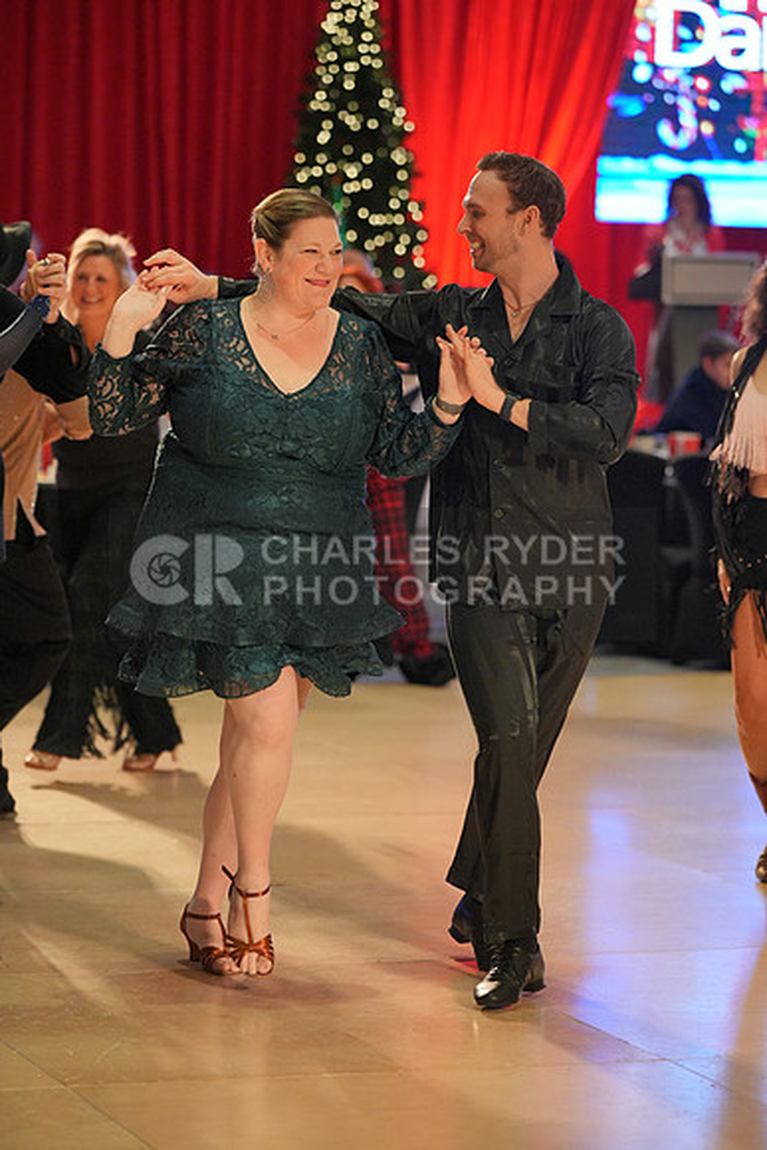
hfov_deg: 11.6
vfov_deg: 17.3
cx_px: 384
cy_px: 575
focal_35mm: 118
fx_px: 3769
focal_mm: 118
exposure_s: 1/400
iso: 3200
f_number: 3.2
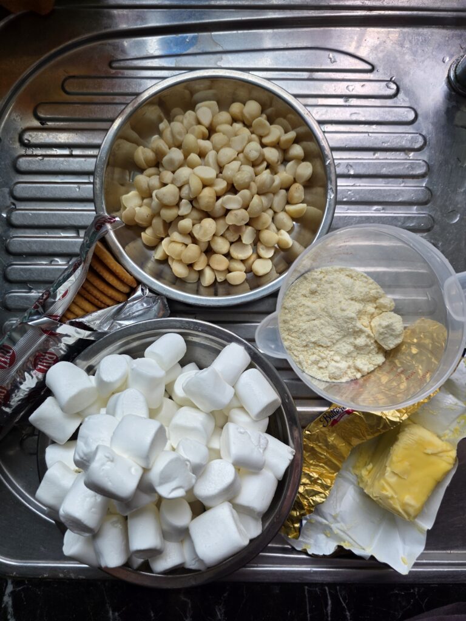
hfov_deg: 58.9
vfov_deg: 73.9
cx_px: 233
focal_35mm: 23
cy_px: 310
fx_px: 413
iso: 100
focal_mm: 6.3
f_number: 1.7
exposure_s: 1/180
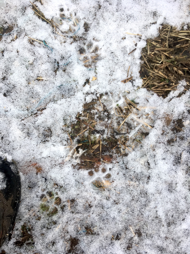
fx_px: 212
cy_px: 127
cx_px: 95
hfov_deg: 48.2
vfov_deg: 61.7
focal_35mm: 29
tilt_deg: -86.6
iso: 32
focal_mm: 4.15
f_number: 2.2
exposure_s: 1/50
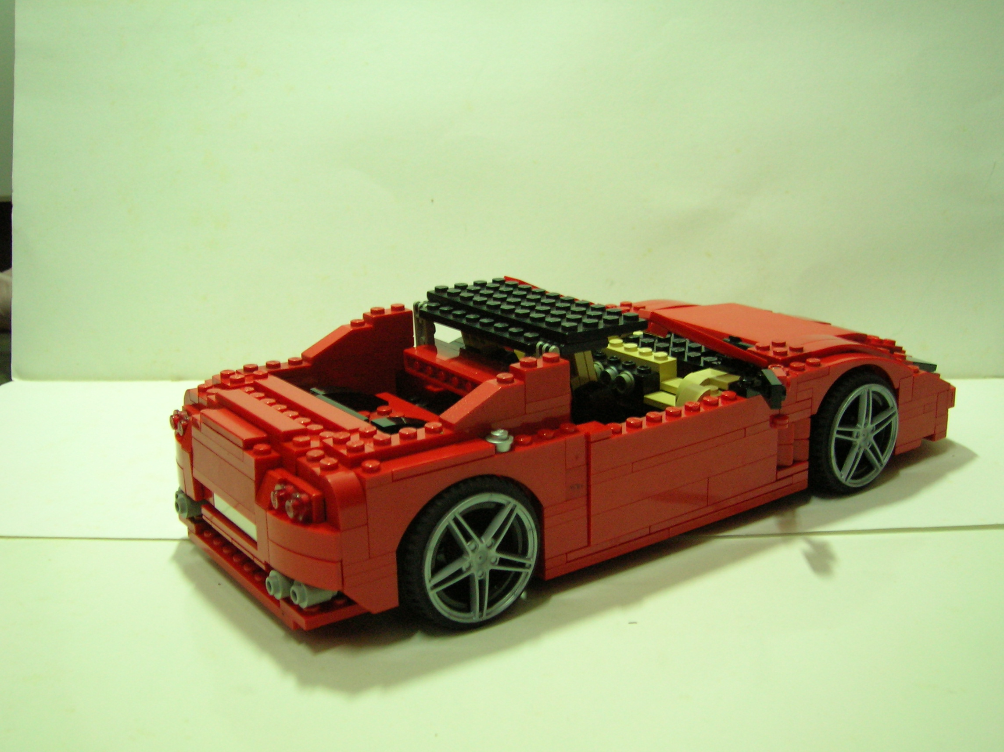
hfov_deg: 49.0
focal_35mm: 38
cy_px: 376
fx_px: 1101
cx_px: 502
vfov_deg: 37.7
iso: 140
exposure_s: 1/4.5
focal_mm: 6.4
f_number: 3
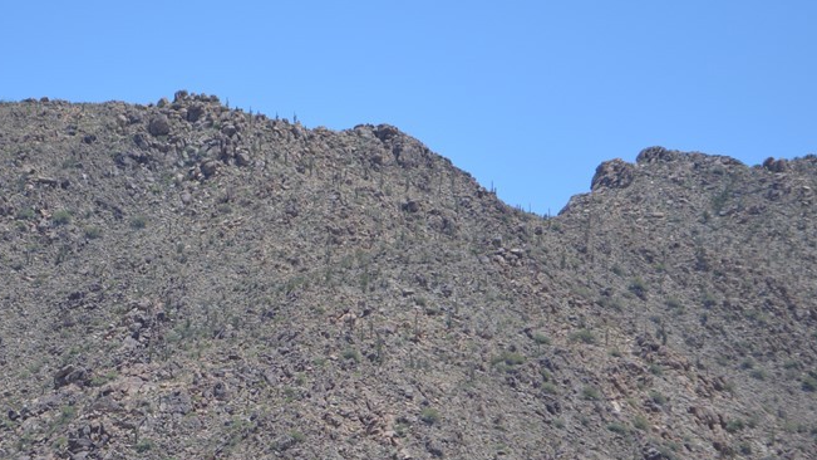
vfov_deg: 8.4
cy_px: 430
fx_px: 3116
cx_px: 262
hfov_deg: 14.9
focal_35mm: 144
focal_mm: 55
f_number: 5.6
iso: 400
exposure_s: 1/1600
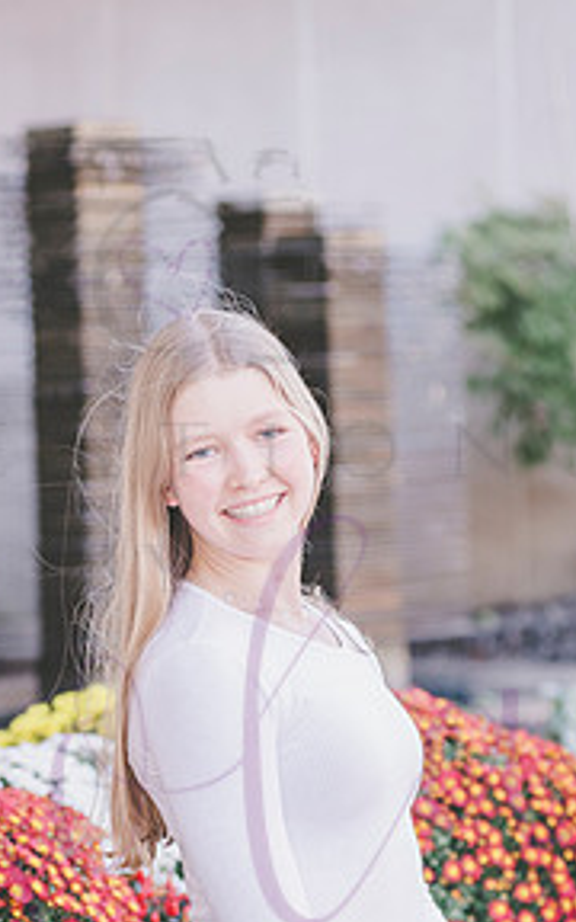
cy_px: 563
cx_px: 179
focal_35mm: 137
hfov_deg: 9.6
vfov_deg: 15.2
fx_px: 3441
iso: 400
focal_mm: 86
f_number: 4
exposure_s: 1/320
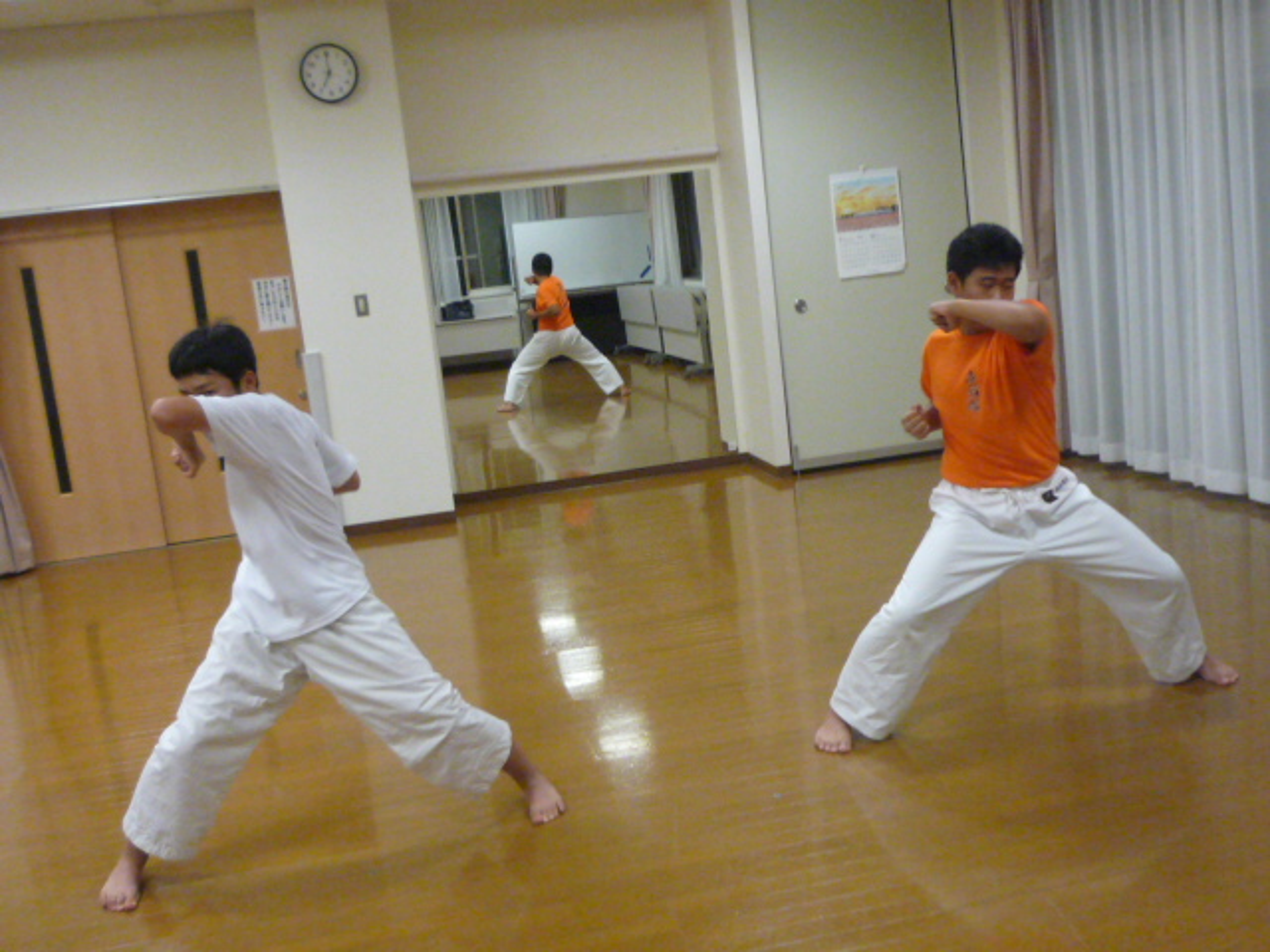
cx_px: 635
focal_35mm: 37
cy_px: 476
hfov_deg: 50.1
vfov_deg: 38.7
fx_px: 1357
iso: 400
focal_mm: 4.4
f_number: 2.8
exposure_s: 1/50
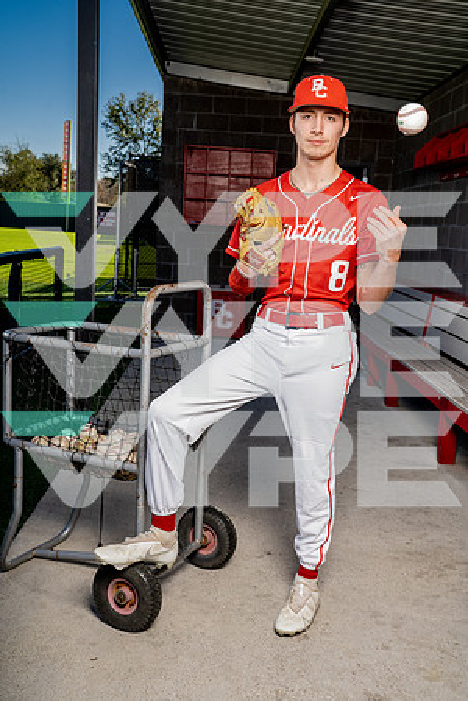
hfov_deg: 33.4
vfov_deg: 48.5
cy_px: 350
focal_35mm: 40
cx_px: 234
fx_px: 780
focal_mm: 40
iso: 200
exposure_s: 1/250
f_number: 8
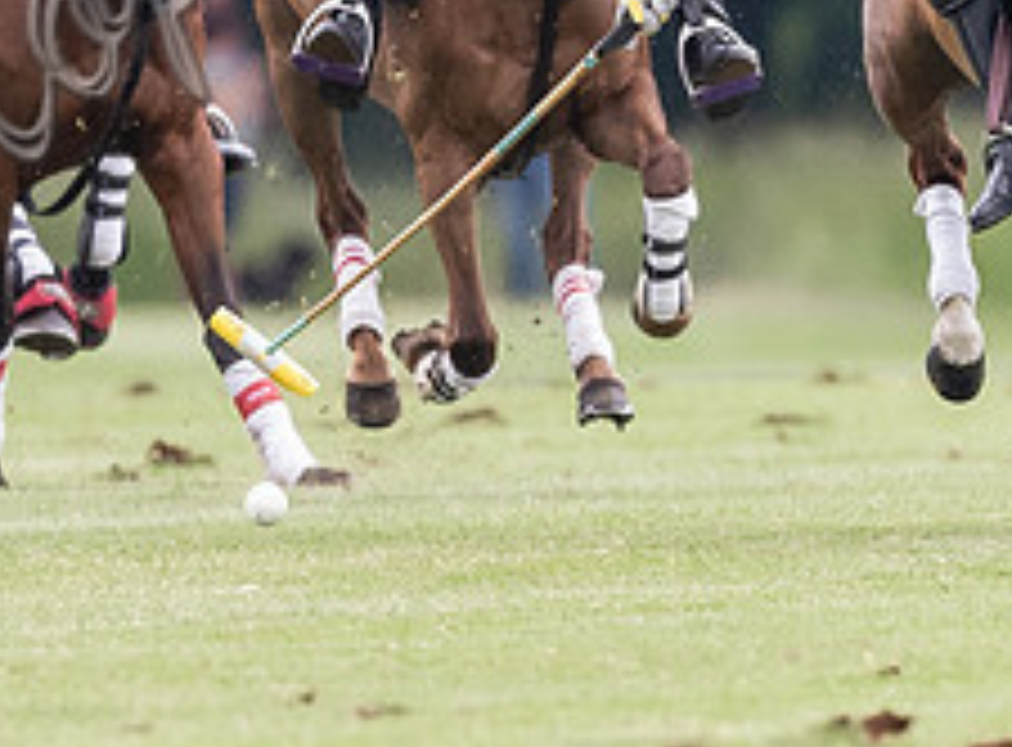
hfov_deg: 0.8
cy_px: 69
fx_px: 73678
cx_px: 1100
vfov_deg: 0.6
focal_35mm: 2535
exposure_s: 1/1600
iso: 800
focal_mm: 500
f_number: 4
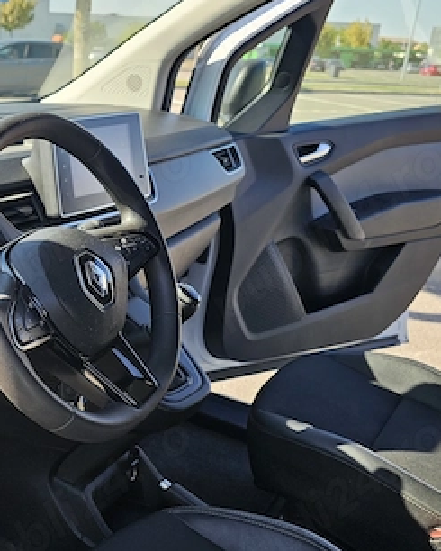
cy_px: 254
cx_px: -52
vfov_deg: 42.0
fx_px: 717
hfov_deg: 30.3
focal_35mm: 44
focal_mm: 6.3
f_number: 1.7
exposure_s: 1/180
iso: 12
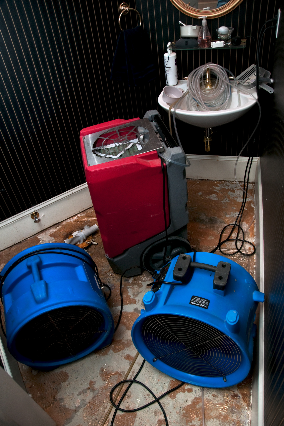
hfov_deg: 48.0
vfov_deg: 67.4
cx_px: 142
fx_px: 319
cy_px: 213
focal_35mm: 27
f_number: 3.5
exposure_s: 1/20
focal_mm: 18
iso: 200
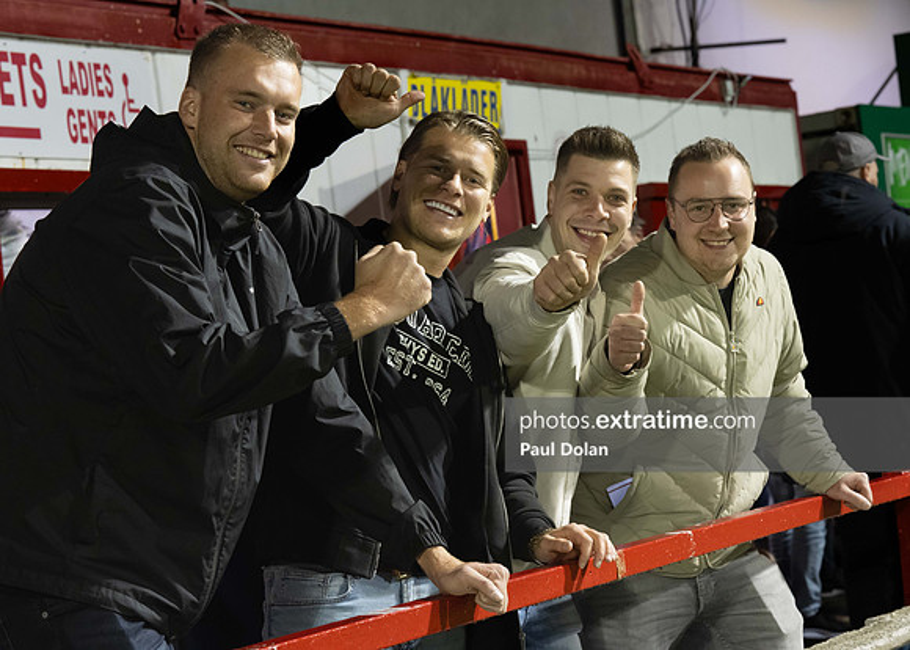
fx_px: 2622
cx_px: 482
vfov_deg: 14.1
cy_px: 300
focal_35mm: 101
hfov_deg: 19.7
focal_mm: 90
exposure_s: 1/40
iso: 2500
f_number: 9
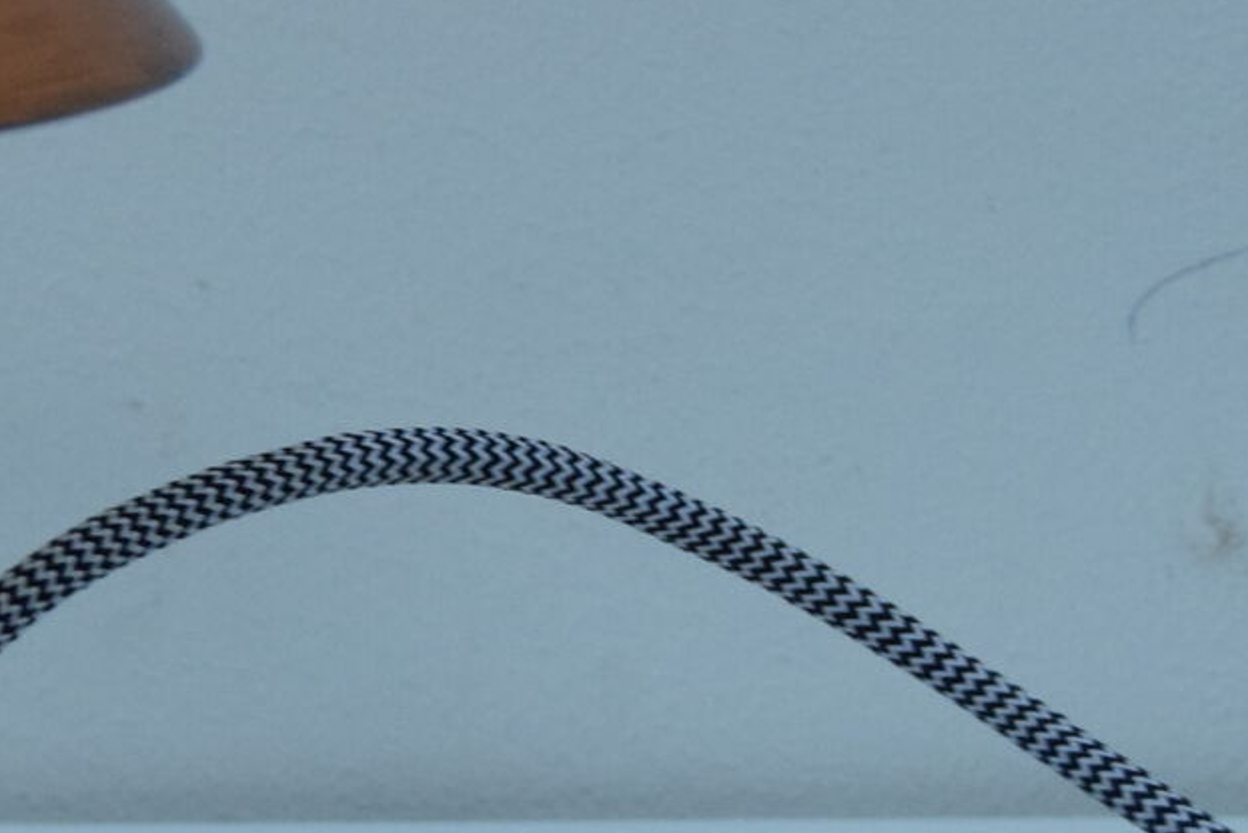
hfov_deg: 12.1
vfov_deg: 8.1
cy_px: 572
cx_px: 74
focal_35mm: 169
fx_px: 5847
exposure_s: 1/80
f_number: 4.5
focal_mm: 35
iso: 1600
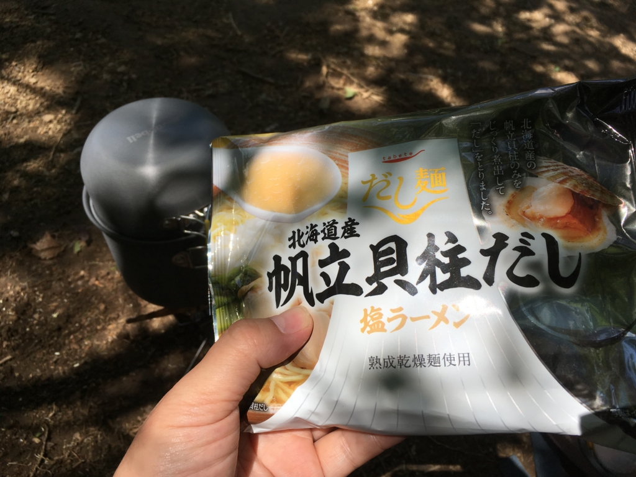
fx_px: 533
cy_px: 238
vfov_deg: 48.2
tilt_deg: -53.1
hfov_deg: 61.7
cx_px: 318
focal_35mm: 29
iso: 25
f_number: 2.2
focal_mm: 4.15
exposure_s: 1/1538
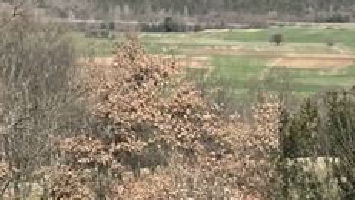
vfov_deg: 4.4
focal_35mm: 272
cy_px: -202
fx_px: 2561
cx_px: -284
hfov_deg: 7.7
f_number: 1.78
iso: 64
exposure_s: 1/4785
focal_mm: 6.86
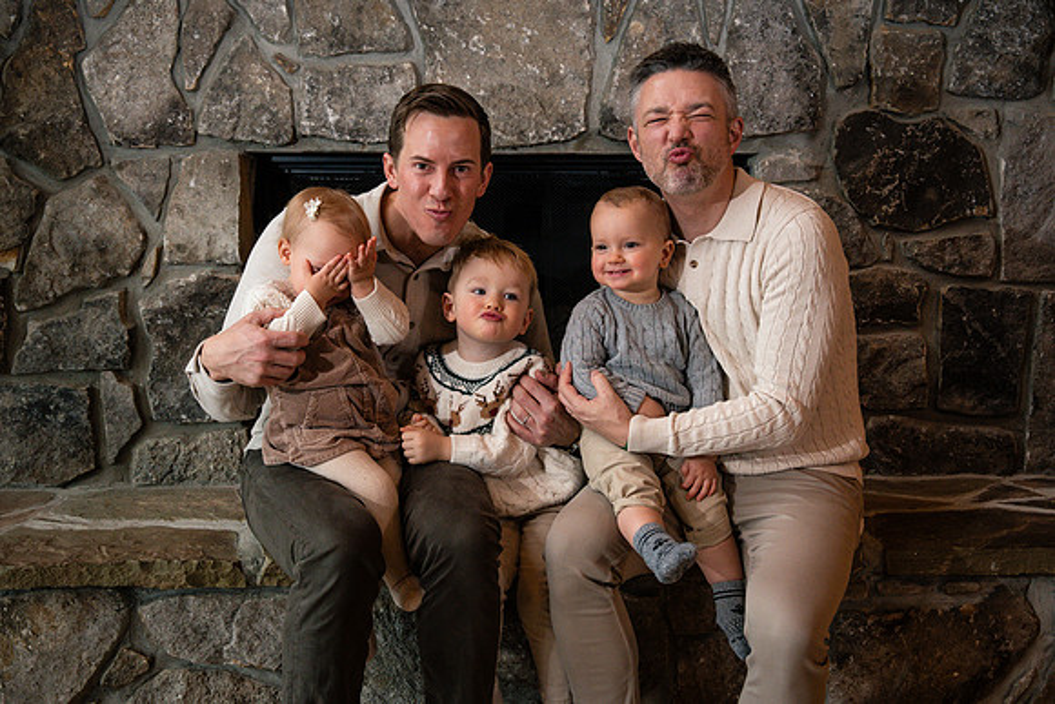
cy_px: 352
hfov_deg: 45.6
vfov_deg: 31.3
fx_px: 1256
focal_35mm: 43
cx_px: 514
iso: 800
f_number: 4.5
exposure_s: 1/250
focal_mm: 41
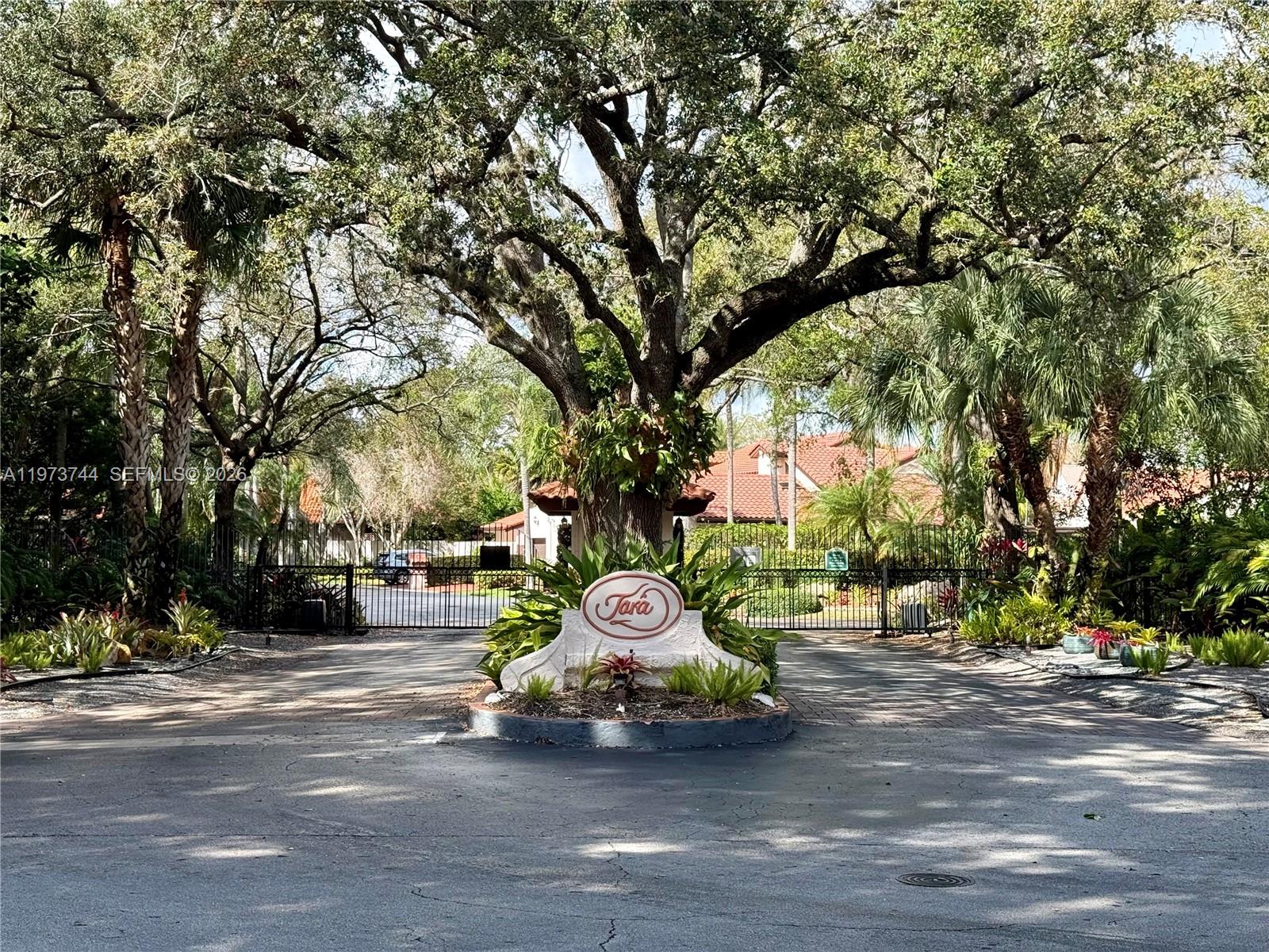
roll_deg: -0.6
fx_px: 1760
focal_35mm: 48
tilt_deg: +2.5
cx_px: 634
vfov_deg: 30.3
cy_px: 476
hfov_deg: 39.7
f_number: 1.78
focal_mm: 6.76
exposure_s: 1/2146
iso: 80
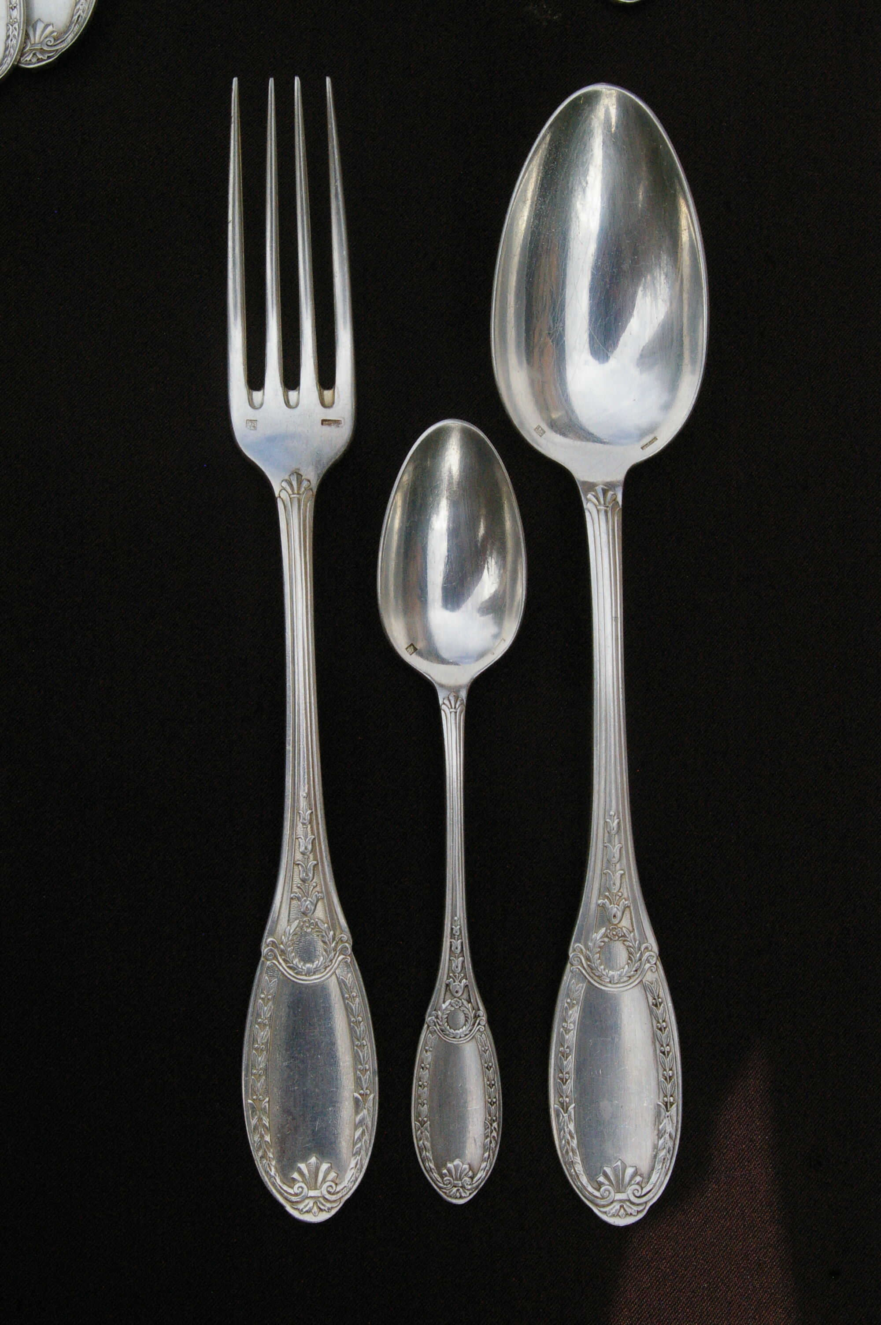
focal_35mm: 39
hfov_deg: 34.1
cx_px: 440
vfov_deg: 49.6
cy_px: 662
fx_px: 1434
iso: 1600
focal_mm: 26
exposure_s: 1/1000
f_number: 13
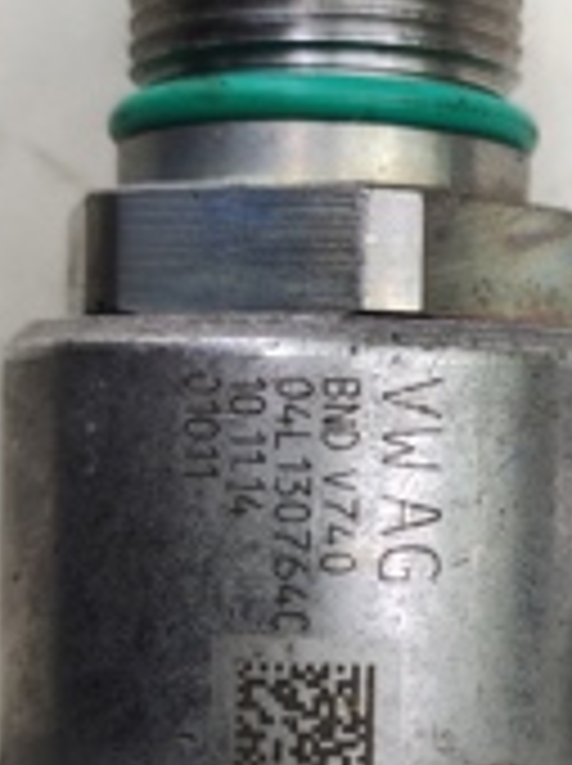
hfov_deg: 29.5
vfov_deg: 39.2
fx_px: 1060
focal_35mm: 48
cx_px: 453
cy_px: 518
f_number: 1.79
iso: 131
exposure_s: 1/100
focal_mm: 4.74
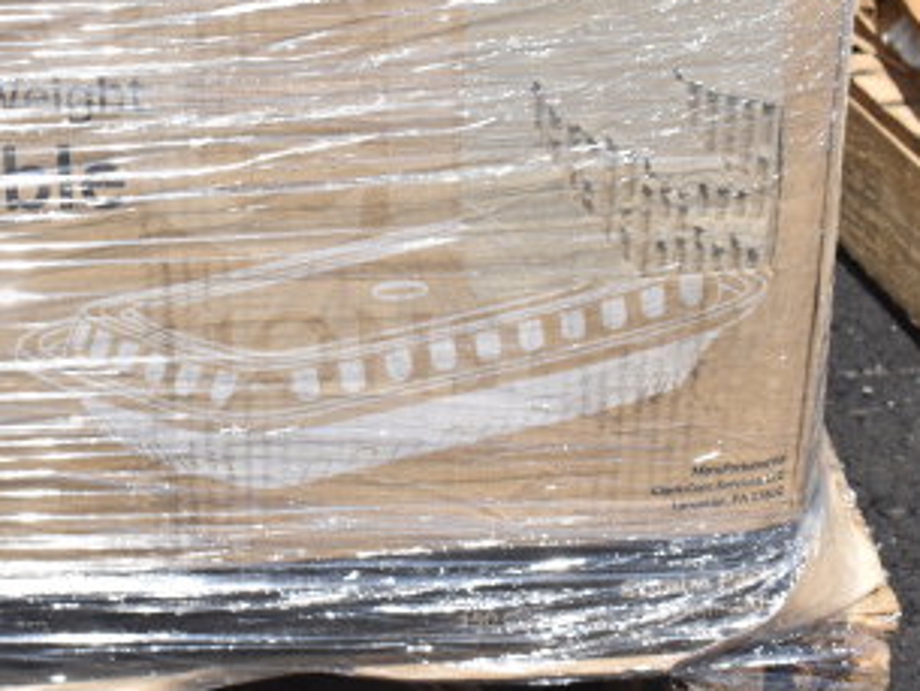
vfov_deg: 19.5
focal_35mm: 75
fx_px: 1994
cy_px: 186
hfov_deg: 25.5
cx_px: 190
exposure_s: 1/320
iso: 200
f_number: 9
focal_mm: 26
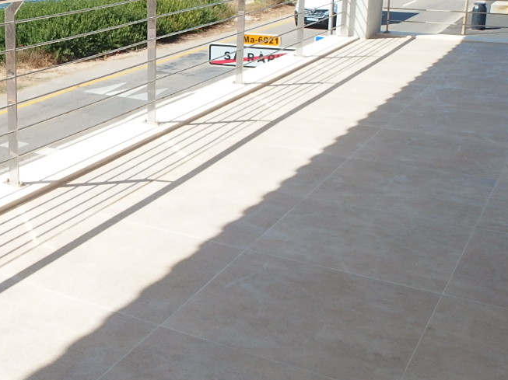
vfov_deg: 28.0
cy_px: 81
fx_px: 748
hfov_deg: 35.2
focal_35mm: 51
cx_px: 45
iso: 100
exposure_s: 1/200
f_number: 8
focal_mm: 4.7
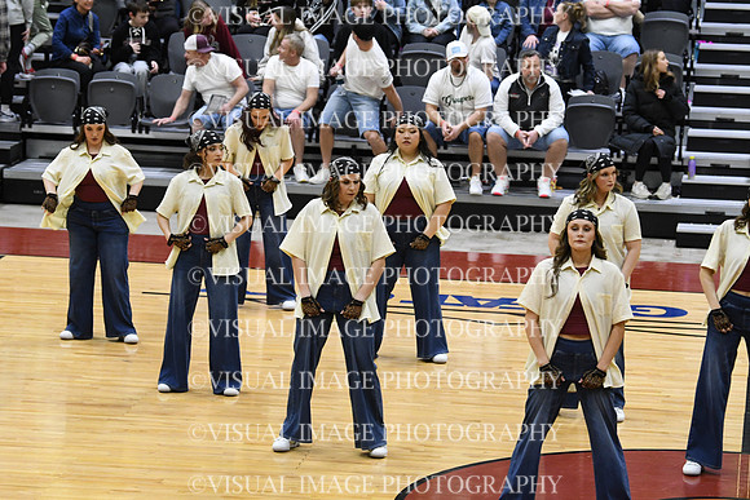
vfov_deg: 8.7
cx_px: 375
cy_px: 250
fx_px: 3271
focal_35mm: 157
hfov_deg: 13.1
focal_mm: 105
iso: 3200
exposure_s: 1/250
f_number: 4
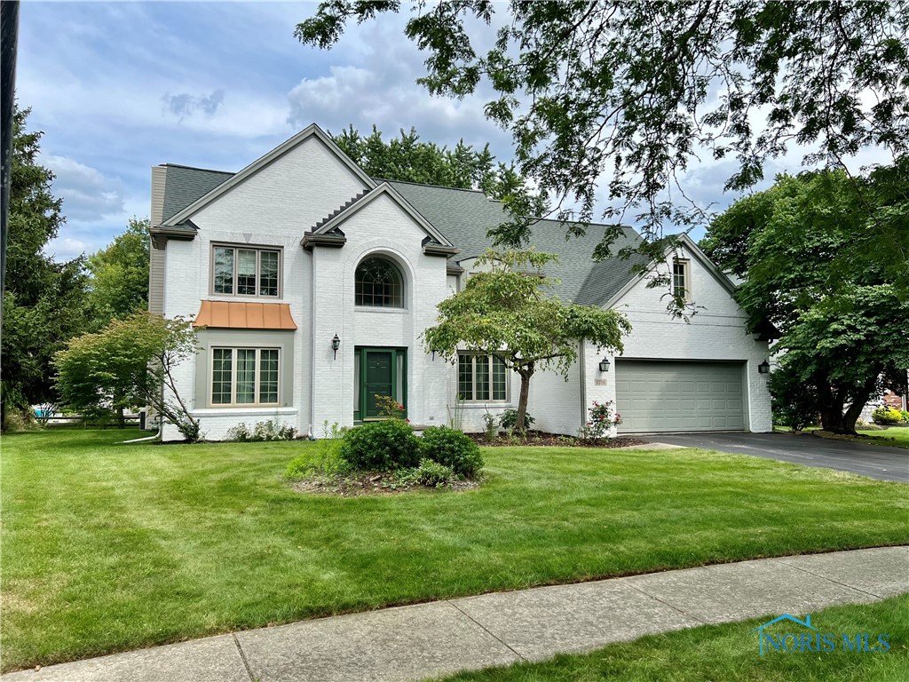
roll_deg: -0.1
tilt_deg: +5.4
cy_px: 341
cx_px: 454
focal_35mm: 26
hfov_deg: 67.3
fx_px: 683
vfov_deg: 53.1
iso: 50
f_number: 1.5
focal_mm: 5.7
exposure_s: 1/2841
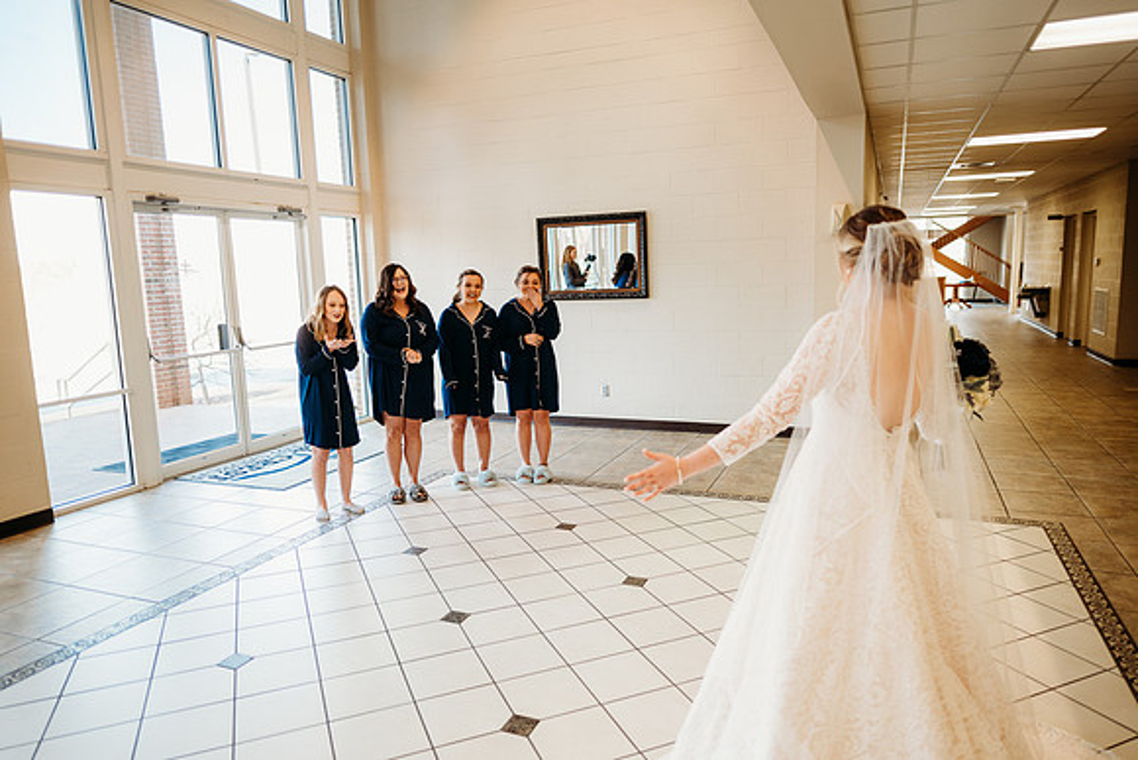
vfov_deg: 53.2
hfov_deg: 73.7
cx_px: 569
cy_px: 380
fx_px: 759
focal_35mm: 24
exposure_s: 1/160
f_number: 1.8
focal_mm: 24
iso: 400
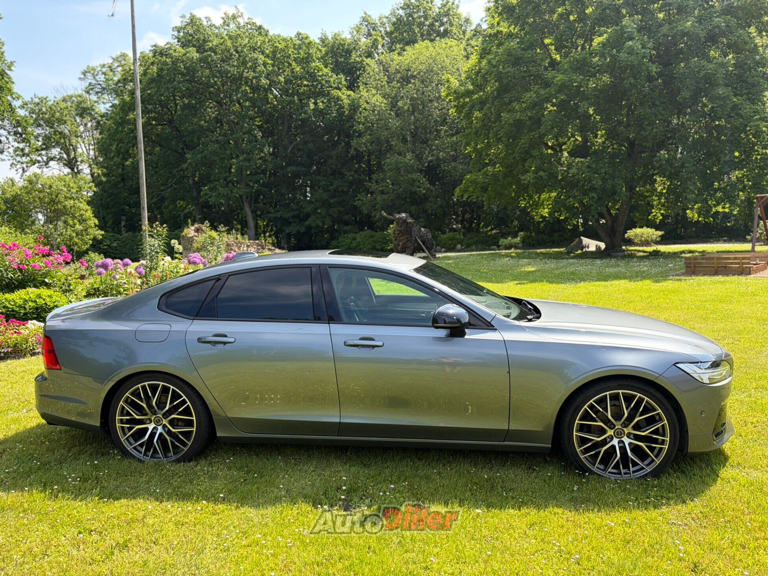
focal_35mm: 26
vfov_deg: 53.1
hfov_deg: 67.3
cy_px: 288
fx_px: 577
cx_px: 384
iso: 50
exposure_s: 1/1587
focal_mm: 5.96
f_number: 1.6
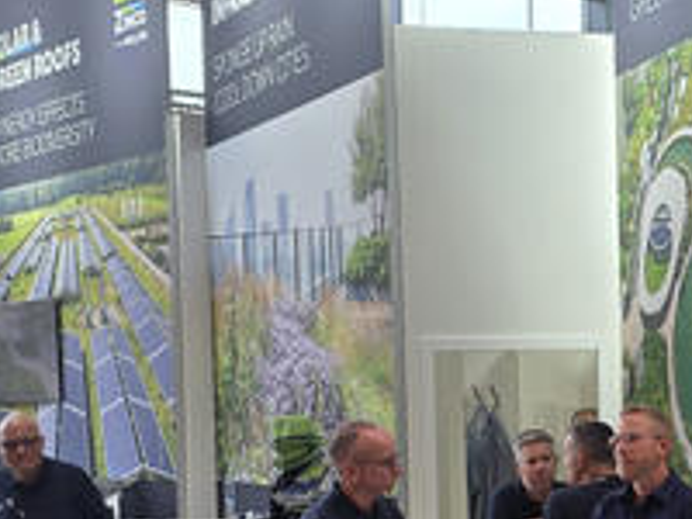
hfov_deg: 20.7
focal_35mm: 92
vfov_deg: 15.9
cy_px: 453
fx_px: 1839
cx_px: 661
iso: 20
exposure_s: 1/53
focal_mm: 6.3
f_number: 1.7
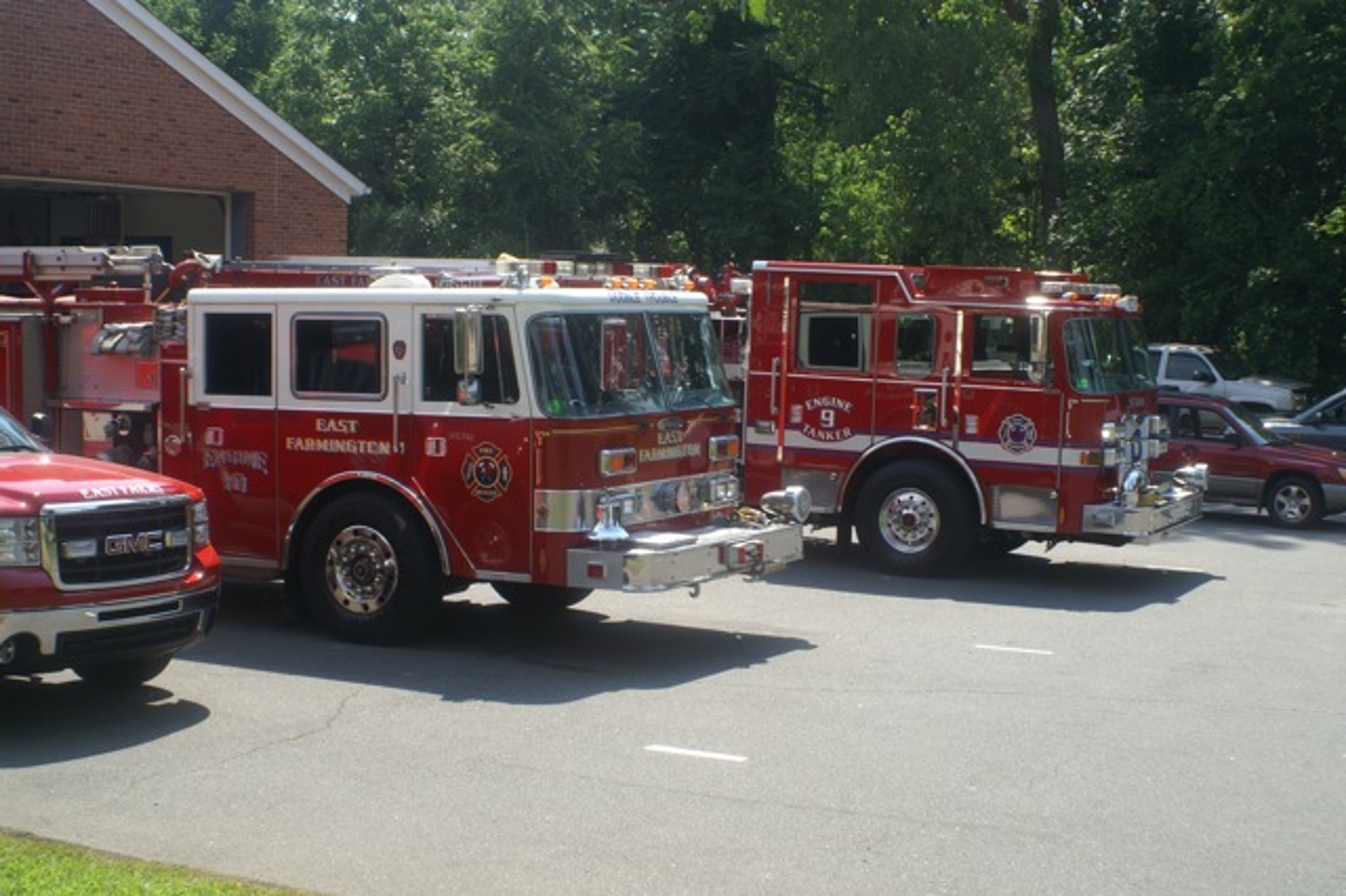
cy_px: 448
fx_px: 1962
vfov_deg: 25.7
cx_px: 673
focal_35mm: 52
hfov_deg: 37.9
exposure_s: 1/100
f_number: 10
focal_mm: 35
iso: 100
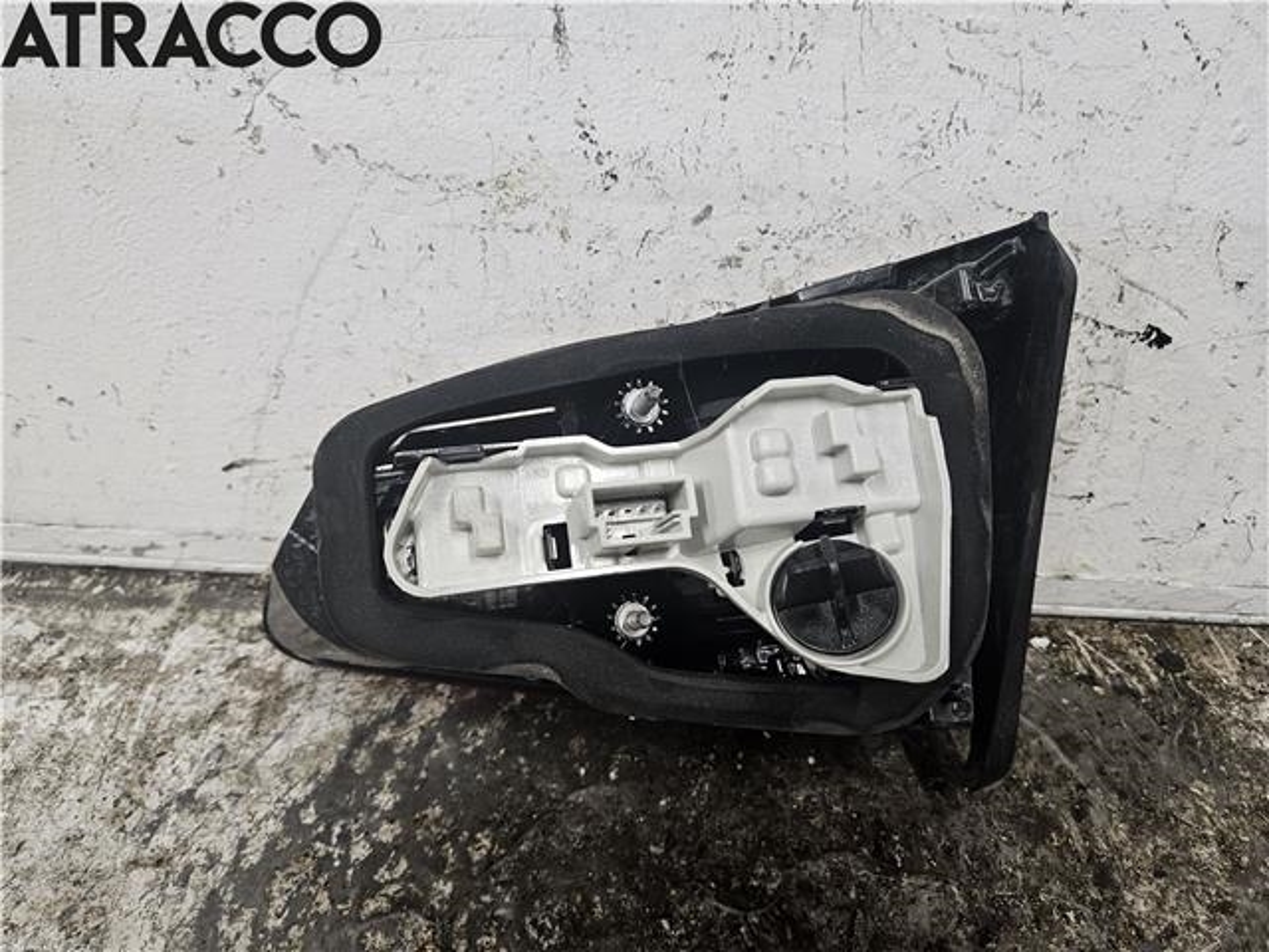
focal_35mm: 23
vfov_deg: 58.9
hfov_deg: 73.9
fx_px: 843
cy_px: 476
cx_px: 634
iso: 320
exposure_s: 1/100
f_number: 1.8
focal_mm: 5.4
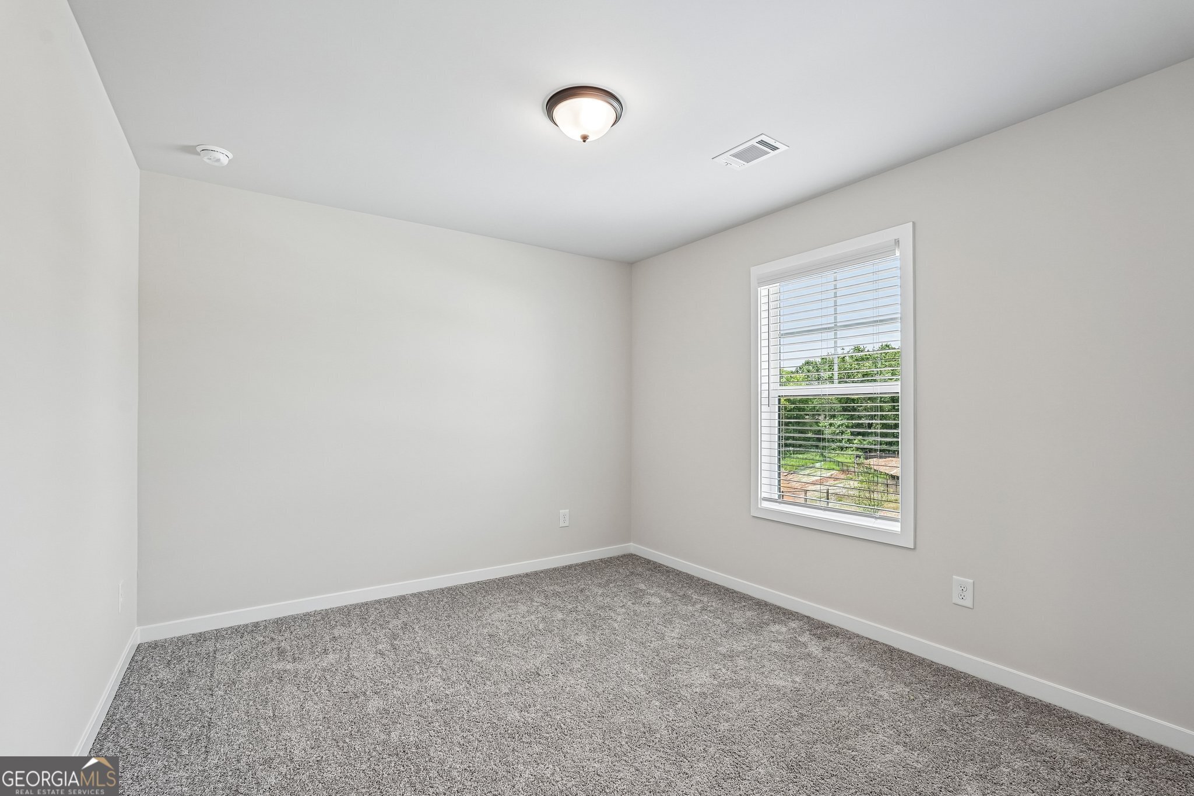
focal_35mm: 16
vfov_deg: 73.7
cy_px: 398
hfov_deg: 96.7
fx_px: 531
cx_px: 597
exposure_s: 1/60
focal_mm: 16
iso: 800
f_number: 8
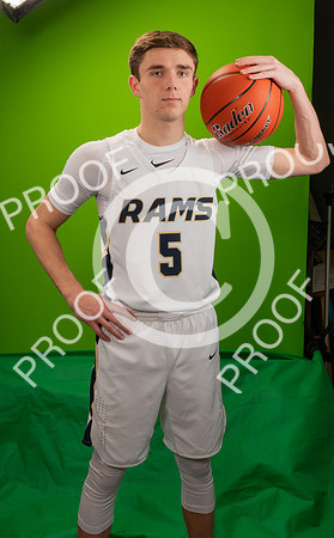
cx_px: 178
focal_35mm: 45
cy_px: 236
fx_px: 653
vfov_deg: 44.7
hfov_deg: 28.7
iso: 800
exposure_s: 1/60
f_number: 20
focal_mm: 24
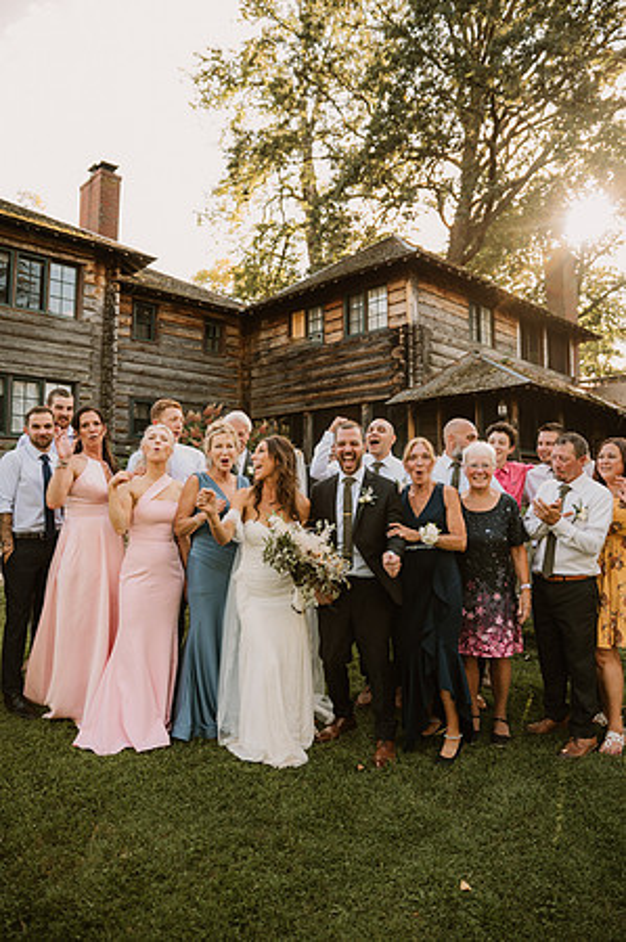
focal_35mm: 24
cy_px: 471
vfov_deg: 73.8
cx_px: 313
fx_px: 627
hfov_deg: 53.0
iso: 250
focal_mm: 24
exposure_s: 1/200
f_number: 2.8
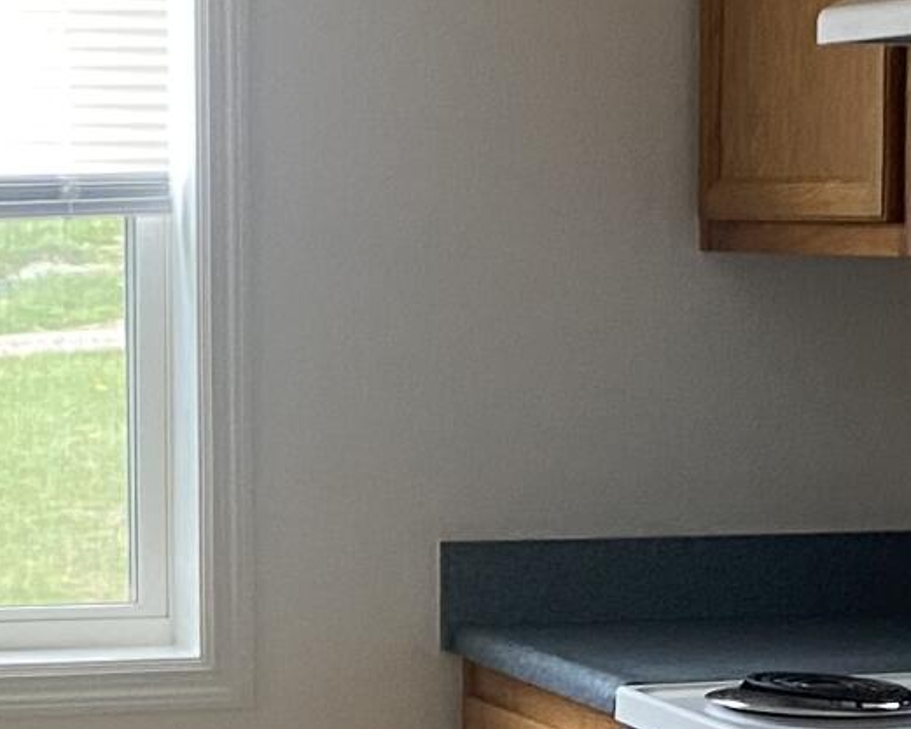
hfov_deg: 13.2
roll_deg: +0.1
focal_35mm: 146
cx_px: 292
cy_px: 565
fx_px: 3937
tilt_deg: -7.7
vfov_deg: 10.6
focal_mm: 4.25
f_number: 1.8
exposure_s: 1/62
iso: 125
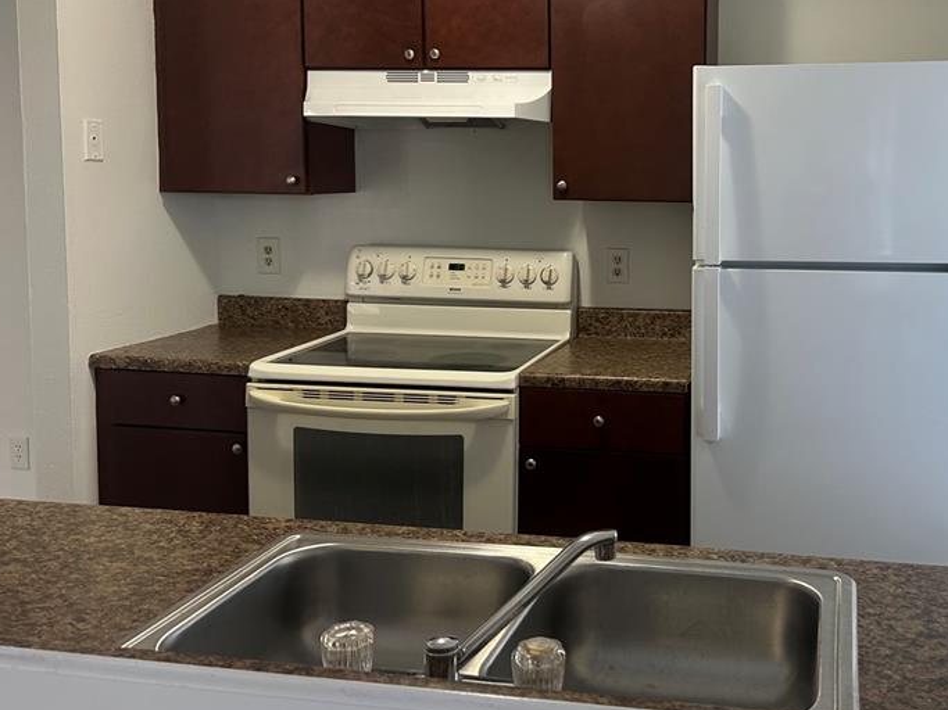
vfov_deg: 39.4
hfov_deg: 50.0
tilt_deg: -6.1
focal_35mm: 36
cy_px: 262
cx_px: 666
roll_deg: -0.5
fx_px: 986
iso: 125
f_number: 1.78
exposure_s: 1/60
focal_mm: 6.86
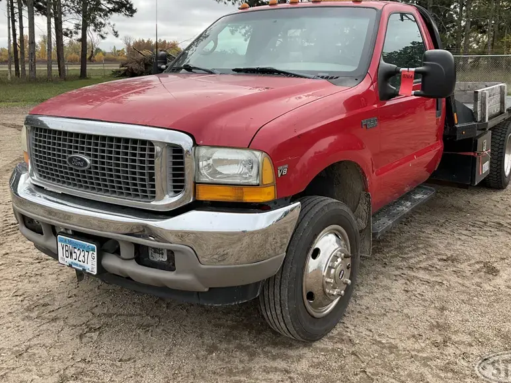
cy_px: 157
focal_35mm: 36
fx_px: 532
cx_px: 275
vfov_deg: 39.5
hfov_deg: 51.3
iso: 25
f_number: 1.8
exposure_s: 1/759
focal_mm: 3
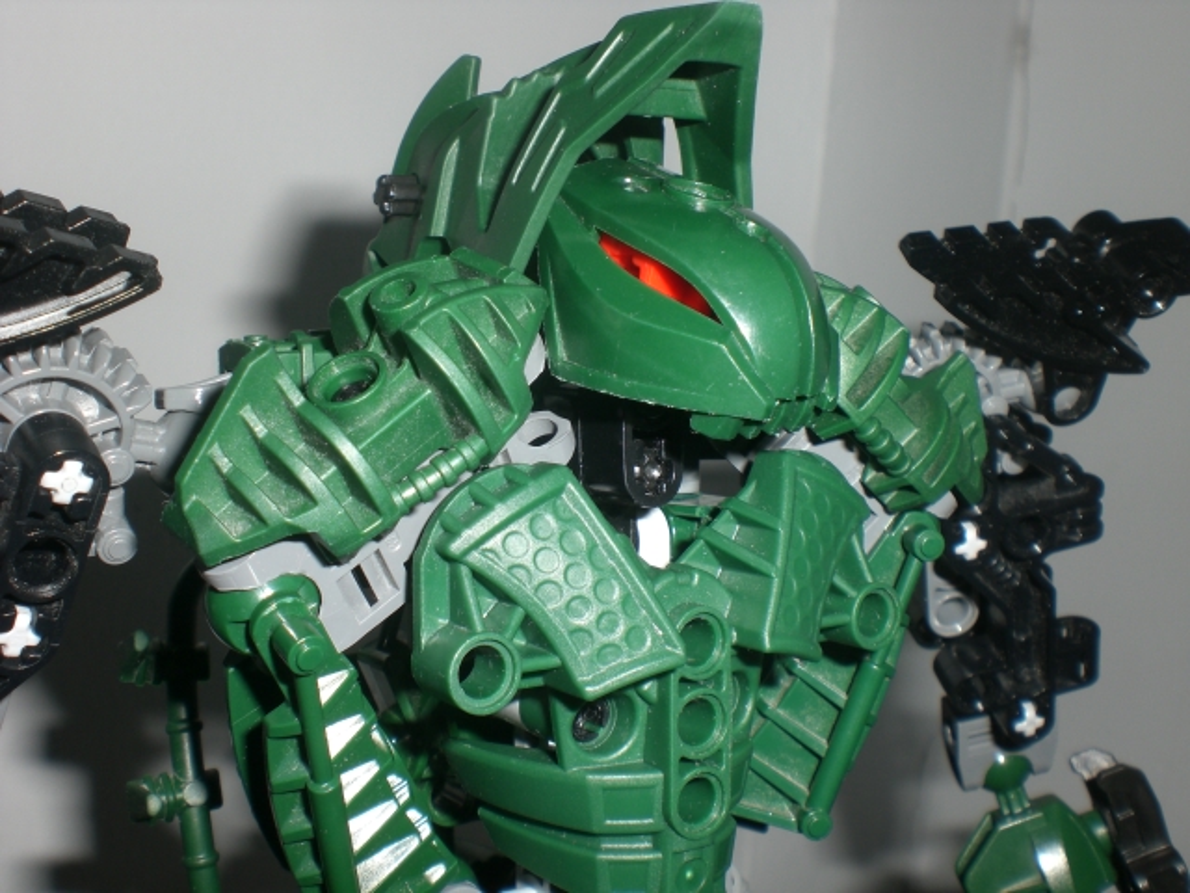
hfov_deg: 49.0
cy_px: 446
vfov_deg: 37.7
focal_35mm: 38
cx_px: 595
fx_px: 1306
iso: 50
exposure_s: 1/60
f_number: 4.4
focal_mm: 6.3
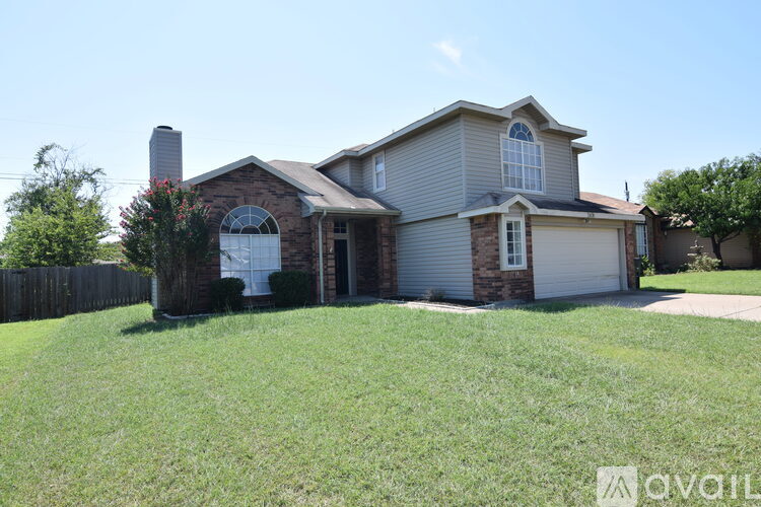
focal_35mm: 20
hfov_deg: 85.4
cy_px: 254
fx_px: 412
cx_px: 380
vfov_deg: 63.2
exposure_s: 1/250
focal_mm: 13
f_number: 8
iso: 125
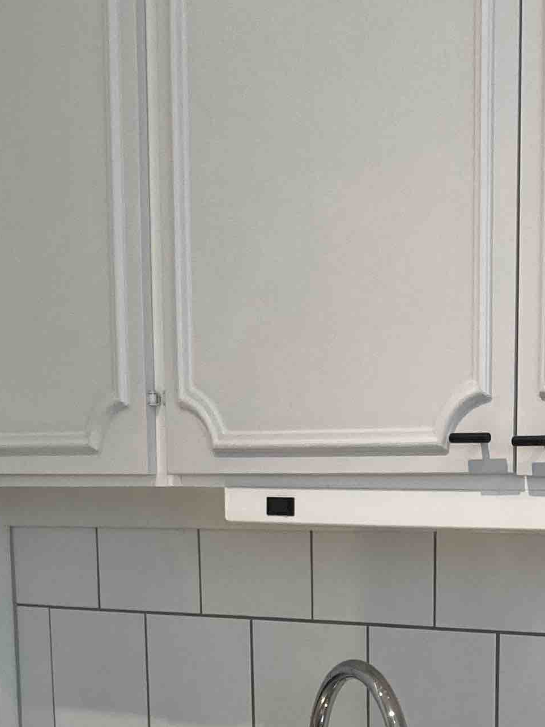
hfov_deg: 16.8
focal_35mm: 88
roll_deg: -0.7
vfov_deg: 21.1
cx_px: 323
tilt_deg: -11.3
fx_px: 1848
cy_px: 815
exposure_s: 1/50
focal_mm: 3.99
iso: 64
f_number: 1.8
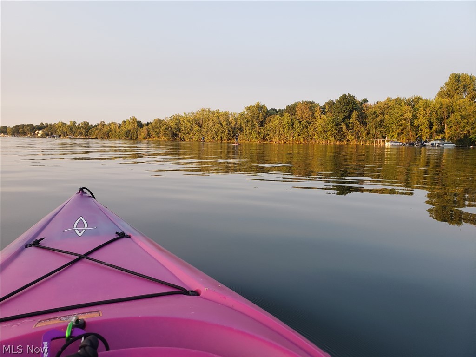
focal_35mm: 26
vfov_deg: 53.1
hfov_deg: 67.3
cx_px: 238
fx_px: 358
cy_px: 178
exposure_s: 1/120
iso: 64
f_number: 2.4
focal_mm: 4.3
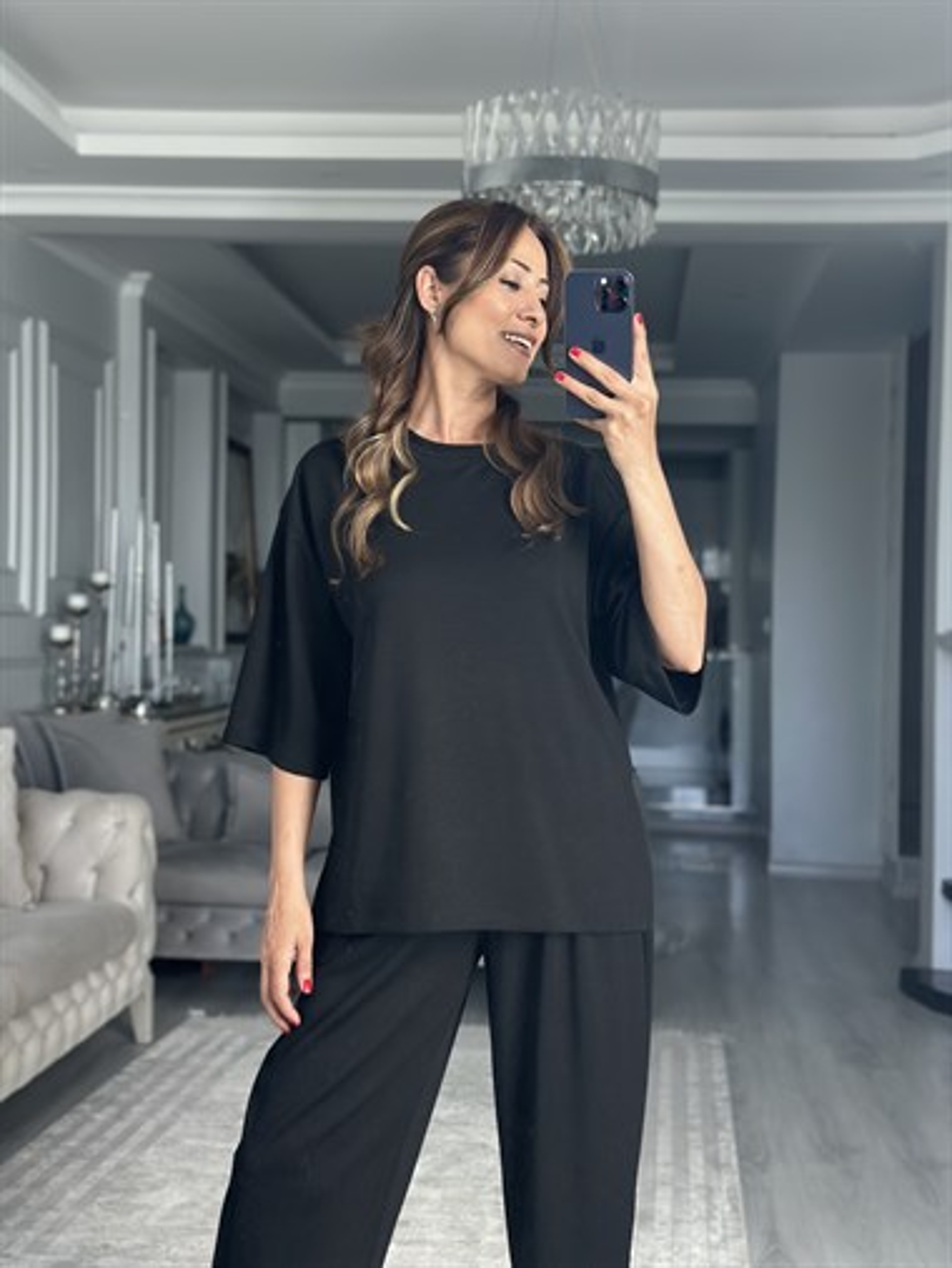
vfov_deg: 39.6
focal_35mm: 48
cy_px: 634
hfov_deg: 30.3
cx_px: 476
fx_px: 1759
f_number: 1.78
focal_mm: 6.86
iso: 100
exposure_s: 1/121
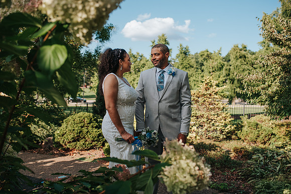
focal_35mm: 36
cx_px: 151
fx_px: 294
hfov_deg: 52.6
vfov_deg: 36.5
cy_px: 94
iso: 100
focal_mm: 35
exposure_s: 1/640
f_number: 3.2
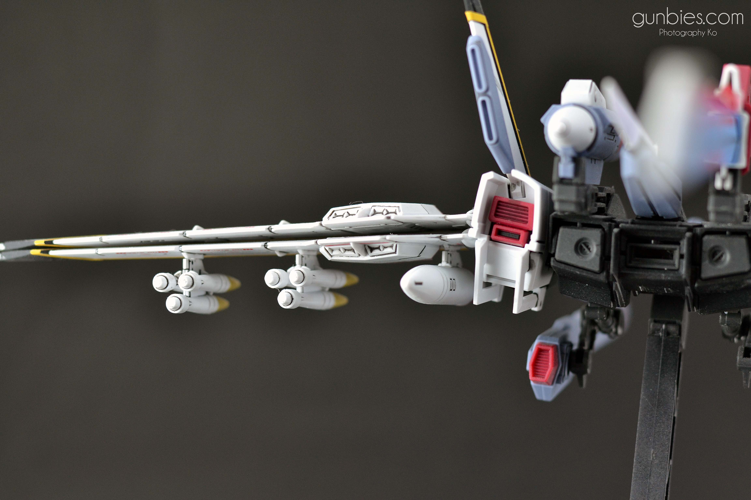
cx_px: 376
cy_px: 250
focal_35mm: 75
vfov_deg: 18.2
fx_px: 1564
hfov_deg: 27.0
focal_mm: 50
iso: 400
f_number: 3.5
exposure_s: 1/80
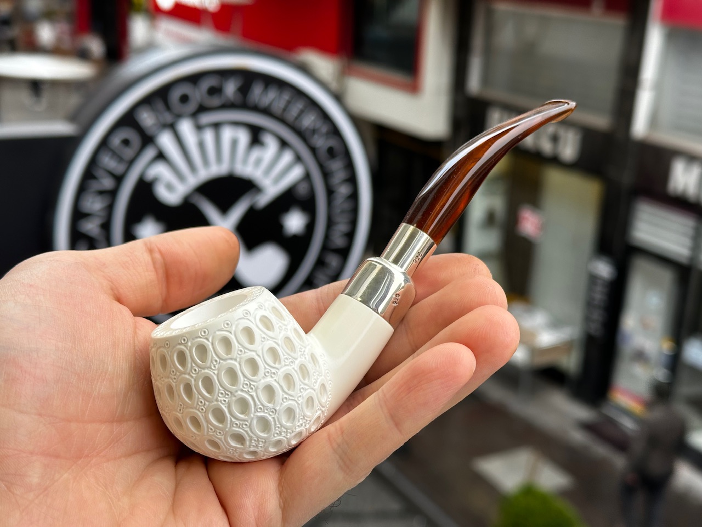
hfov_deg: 39.7
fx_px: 973
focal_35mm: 48
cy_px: 264
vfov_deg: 30.3
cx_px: 351
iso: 50
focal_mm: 6.86
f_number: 1.78
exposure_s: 1/208
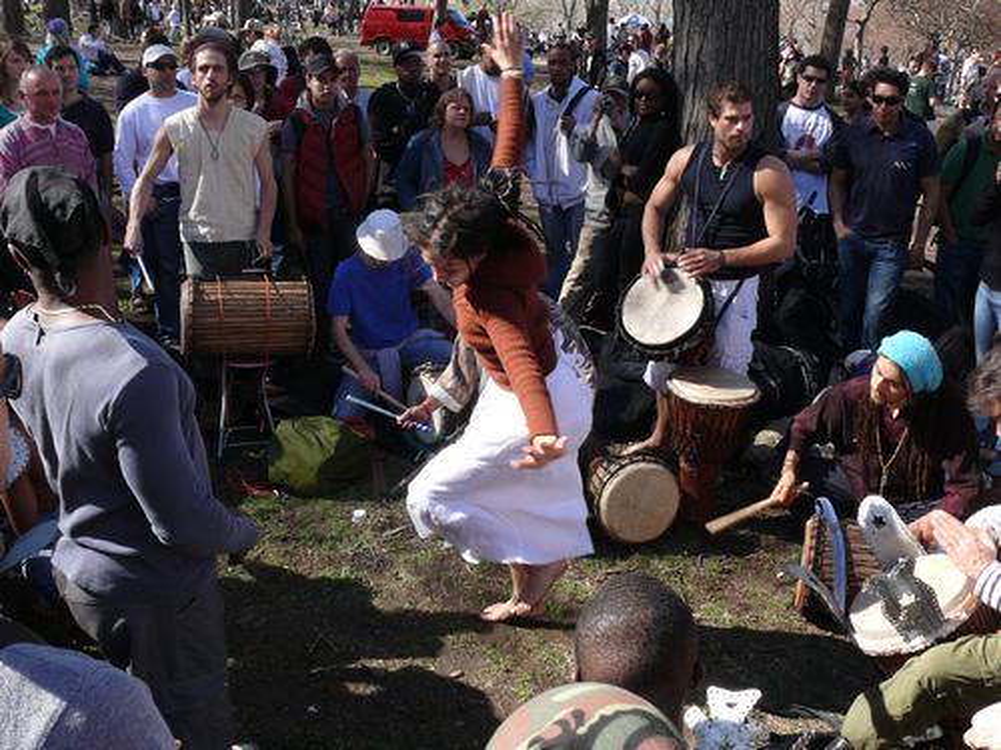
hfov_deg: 52.6
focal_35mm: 35
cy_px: 375
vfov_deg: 40.7
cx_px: 500
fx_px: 1012
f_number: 5
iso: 100
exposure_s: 1/160
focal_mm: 7.4
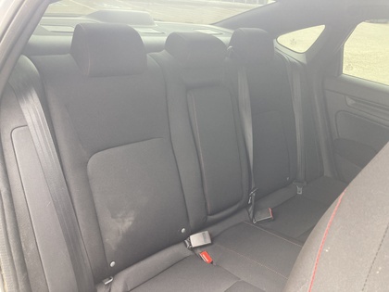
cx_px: 194
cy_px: 146
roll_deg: -6.3
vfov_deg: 49.7
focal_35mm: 28
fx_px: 315
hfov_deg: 63.4
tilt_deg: -25.9
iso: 100
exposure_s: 1/60
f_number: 1.8
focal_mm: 3.99
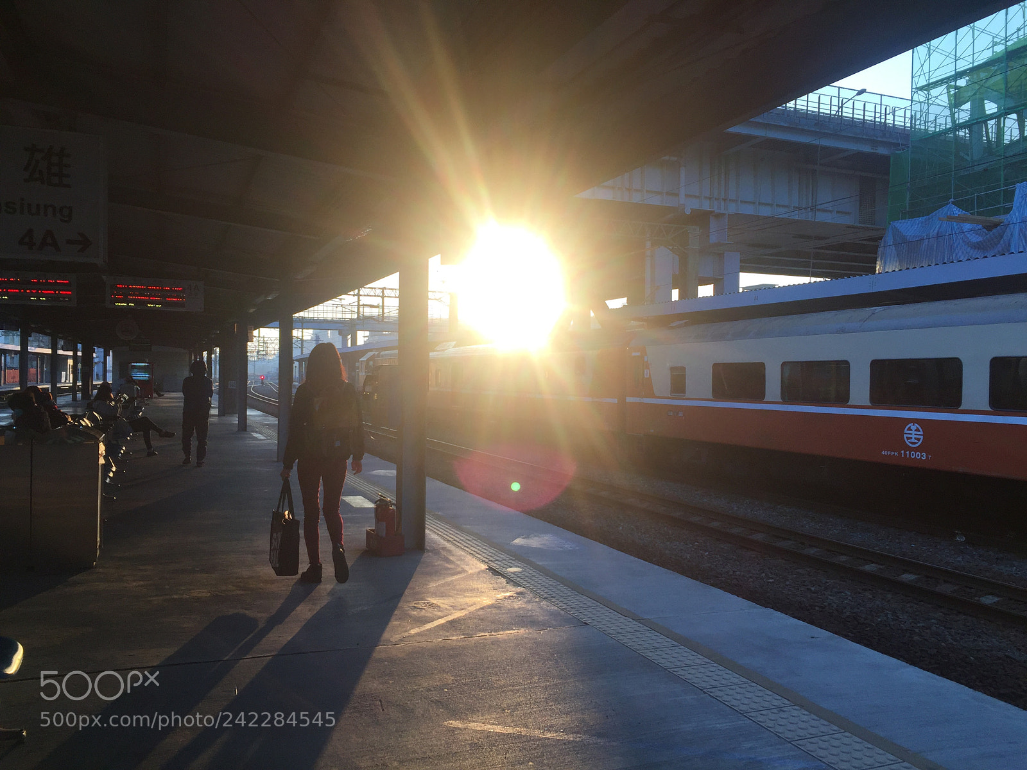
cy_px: 385
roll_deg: -0.2
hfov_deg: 61.7
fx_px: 860
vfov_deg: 48.2
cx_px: 514
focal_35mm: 29
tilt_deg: -2.5
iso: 32
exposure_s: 1/455
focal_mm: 4.15
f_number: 2.2
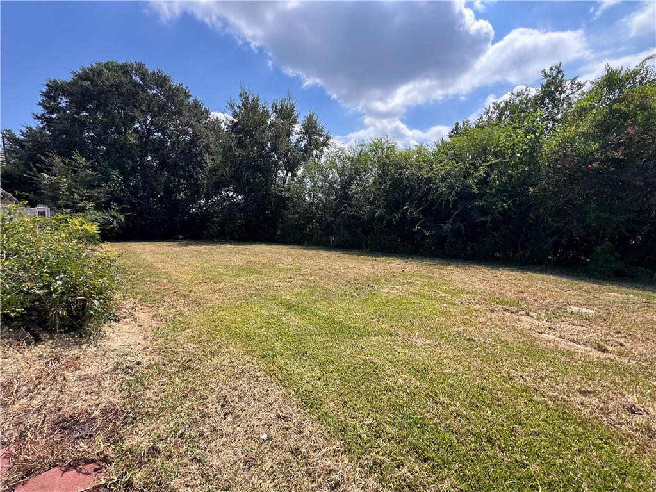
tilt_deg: -4.5
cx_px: 328
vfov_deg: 89.9
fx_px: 246
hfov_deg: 106.2
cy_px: 246
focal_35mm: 13
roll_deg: -0.7
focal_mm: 1.57
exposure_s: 1/699
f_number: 1.8
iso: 32
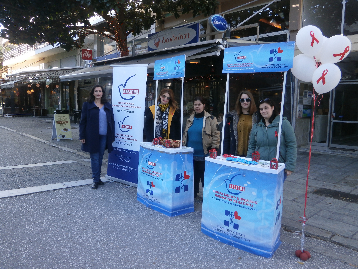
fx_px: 269
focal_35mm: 26
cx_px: 179
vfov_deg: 53.1
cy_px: 134
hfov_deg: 67.3
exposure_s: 1/200
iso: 100
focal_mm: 4.7
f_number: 2.8
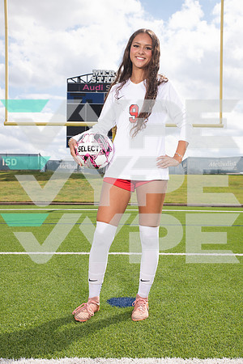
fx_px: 405
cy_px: 182
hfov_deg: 33.4
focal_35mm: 40
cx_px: 122
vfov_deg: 48.5
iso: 125
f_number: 7.1
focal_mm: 40
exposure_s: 1/400
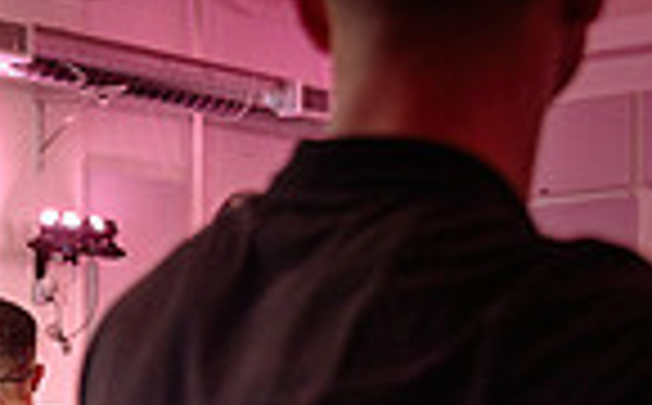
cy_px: 673
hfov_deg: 14.3
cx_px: -85
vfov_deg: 8.8
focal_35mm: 143
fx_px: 2536
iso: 1000
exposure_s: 1/80
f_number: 3.2
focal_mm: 35
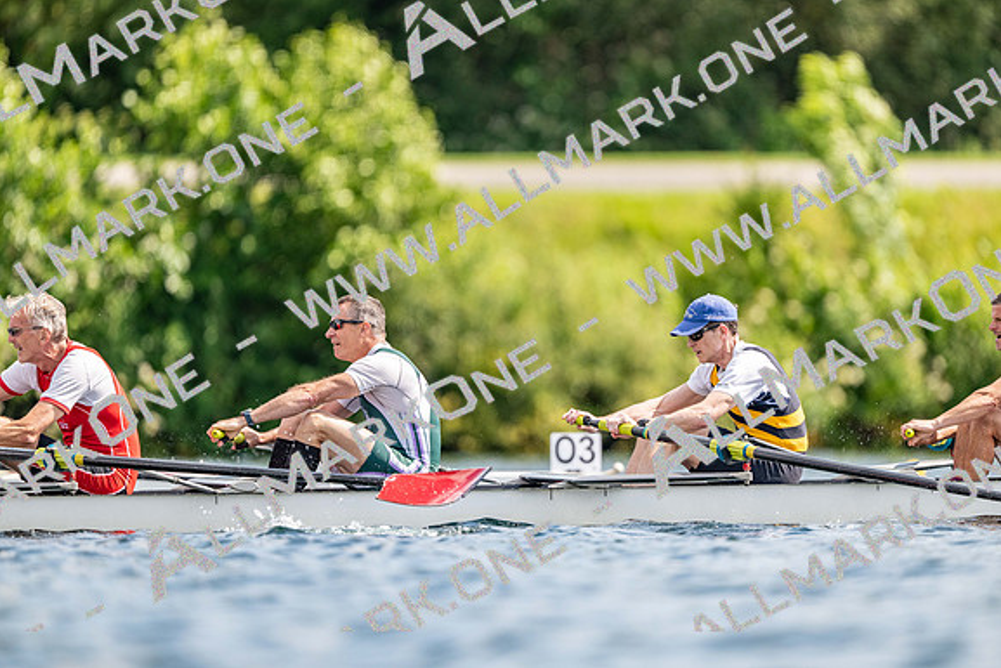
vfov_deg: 2.3
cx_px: 500
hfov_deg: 3.4
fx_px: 16770
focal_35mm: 603
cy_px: 334
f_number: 4
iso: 500
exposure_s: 1/2500
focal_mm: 600
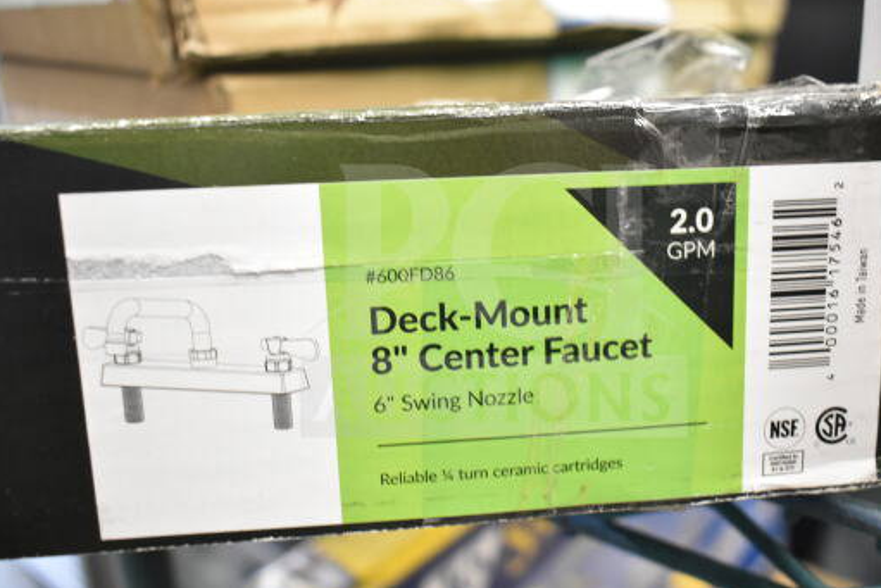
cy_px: 301
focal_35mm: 38
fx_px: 920
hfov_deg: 51.0
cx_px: 493
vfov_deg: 35.4
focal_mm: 21
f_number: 3.8
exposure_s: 1/60
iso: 1600
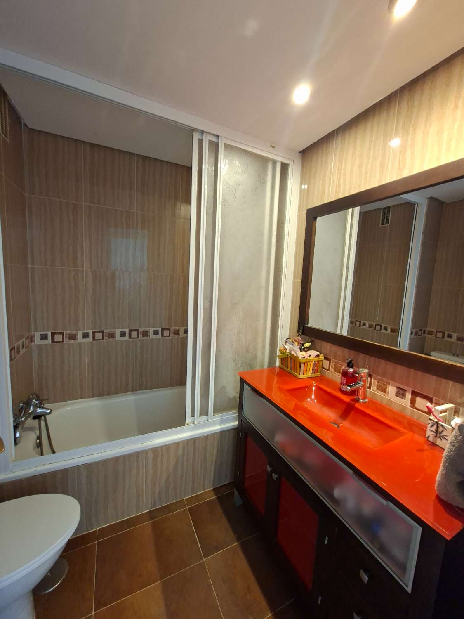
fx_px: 232
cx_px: 232
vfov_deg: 106.2
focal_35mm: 13
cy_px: 310
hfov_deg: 89.9
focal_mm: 1.74
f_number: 2.2
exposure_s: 1/25
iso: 200
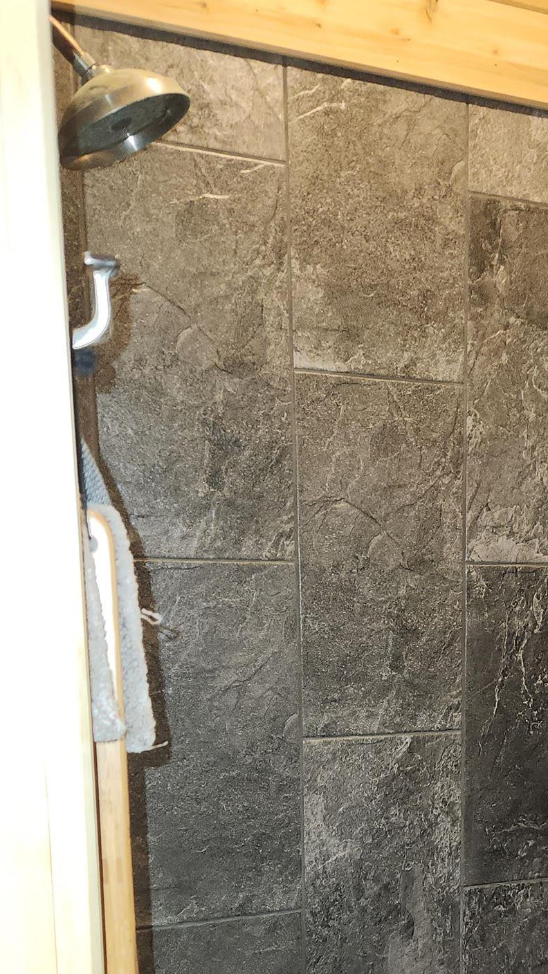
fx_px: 1059
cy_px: 744
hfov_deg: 28.0
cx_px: 482
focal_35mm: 41
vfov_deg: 47.3
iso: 160
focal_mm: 5.4
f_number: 1.8
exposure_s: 1/24
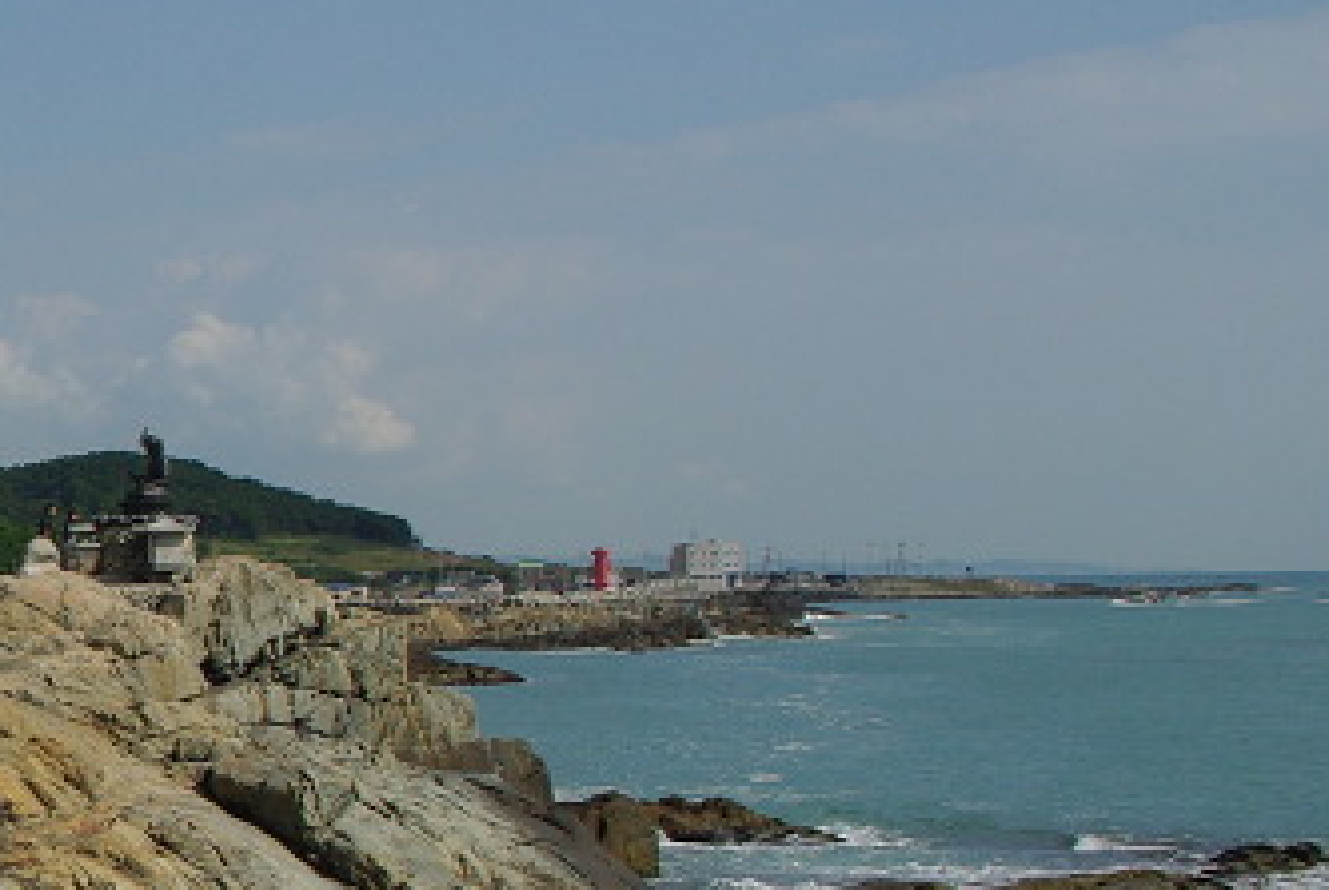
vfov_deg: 16.4
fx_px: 3068
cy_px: 724
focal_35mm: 83
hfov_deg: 20.8
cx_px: -666
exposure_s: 1/750
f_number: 8
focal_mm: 18
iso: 200
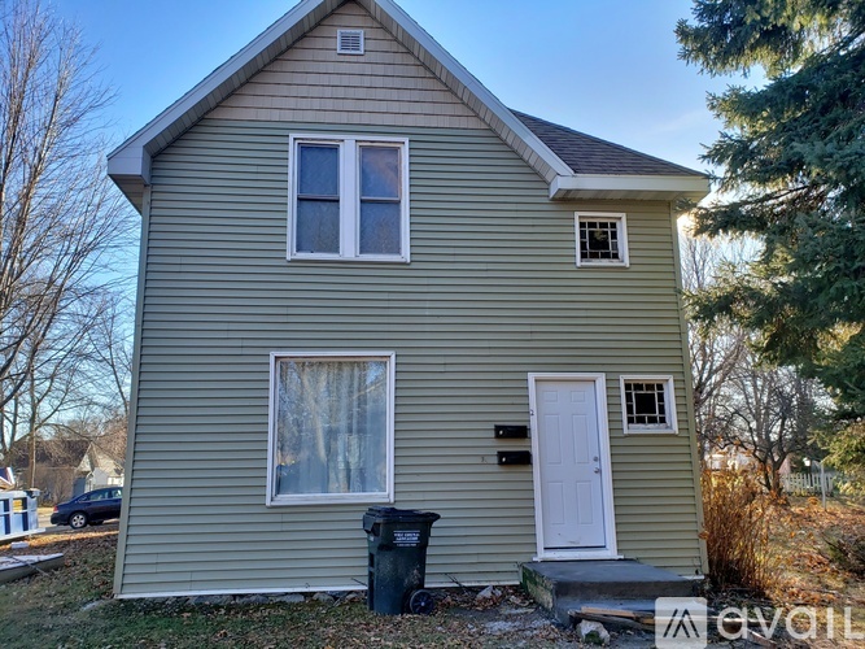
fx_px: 650
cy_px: 324
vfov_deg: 53.0
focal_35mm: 26
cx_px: 432
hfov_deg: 67.3
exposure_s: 1/452
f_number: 2.4
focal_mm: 4.3
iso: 50
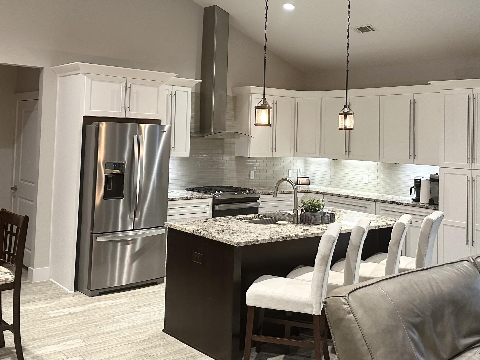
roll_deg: -2.4
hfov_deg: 48.9
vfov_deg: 37.2
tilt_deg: +1.9
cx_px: 212
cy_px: 109
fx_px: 527
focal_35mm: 38
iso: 320
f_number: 1.78
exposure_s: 1/60
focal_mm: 6.86
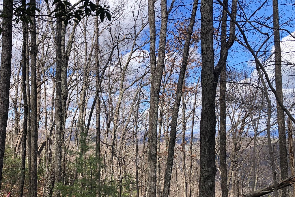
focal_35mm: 37
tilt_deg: +2.5
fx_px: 303
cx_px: 111
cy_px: 127
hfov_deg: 51.4
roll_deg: +1.7
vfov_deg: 35.7
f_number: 1.8
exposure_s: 1/889
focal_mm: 3.99
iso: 20
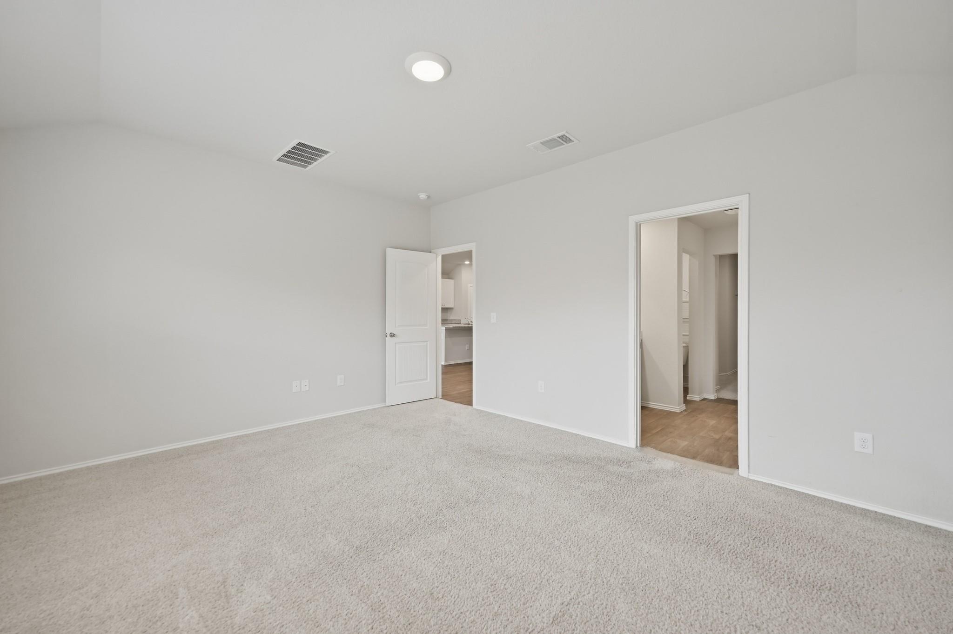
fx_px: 370
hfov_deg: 104.3
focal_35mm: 14
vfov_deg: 81.1
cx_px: 476
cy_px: 317
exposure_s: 1/40
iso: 320
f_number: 4.5
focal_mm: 14
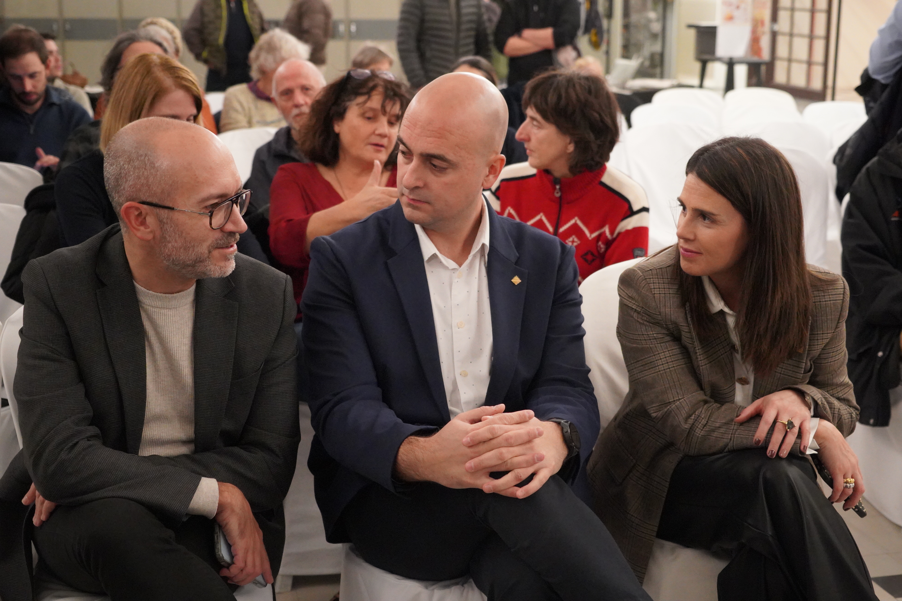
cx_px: 451
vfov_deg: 25.5
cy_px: 300
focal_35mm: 53
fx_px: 1328
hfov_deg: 37.5
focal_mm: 53
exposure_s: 1/100
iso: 12800
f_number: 4.5
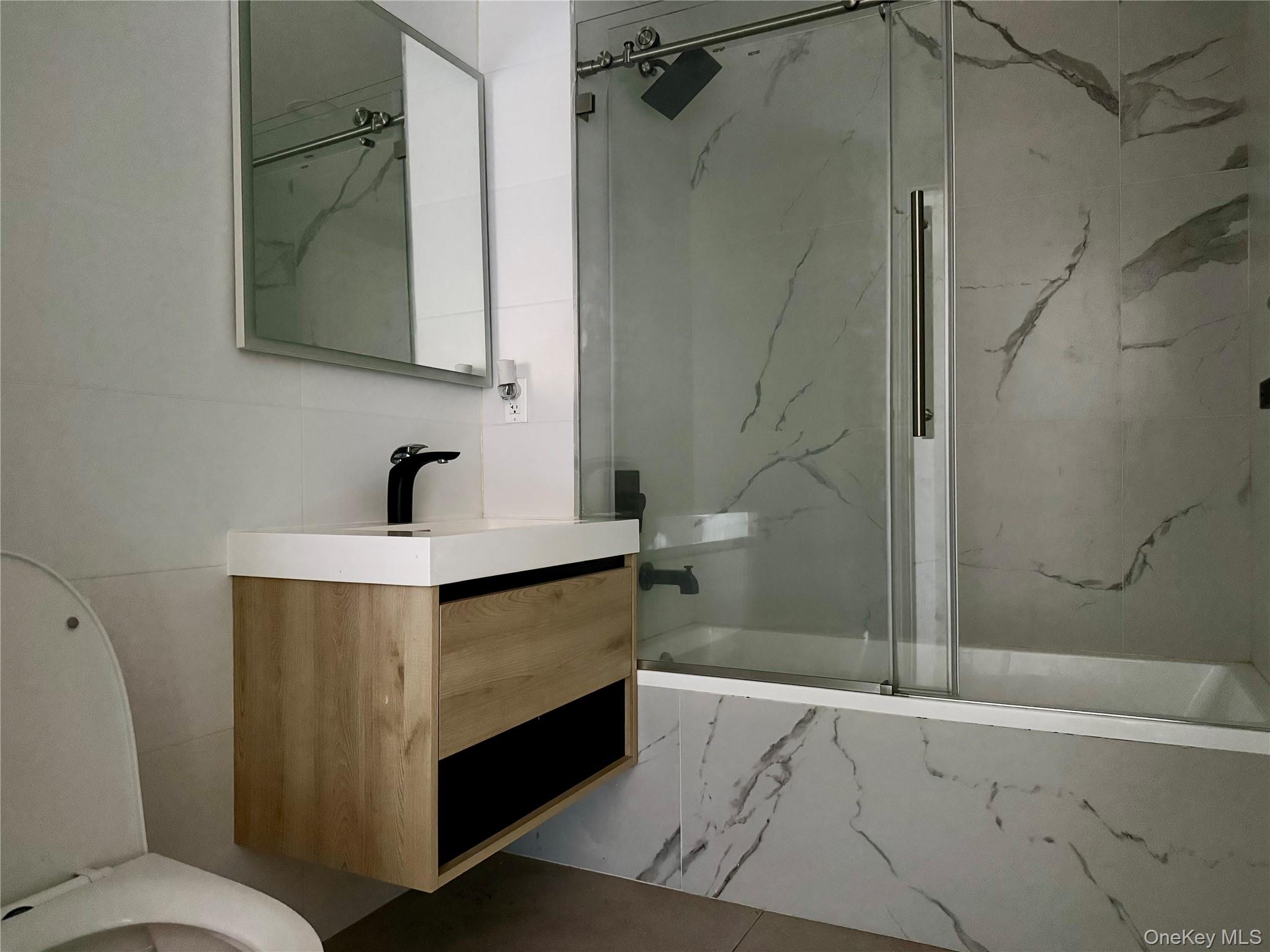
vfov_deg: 56.8
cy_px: 476
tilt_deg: +0.5
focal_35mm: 24
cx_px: 635
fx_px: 881
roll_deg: -0.2
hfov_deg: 71.6
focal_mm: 6.76
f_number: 1.78
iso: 1000
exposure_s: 1/30
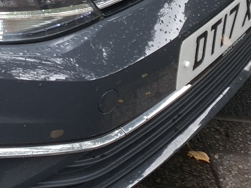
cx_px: -202
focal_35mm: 102
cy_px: -142
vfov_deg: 13.2
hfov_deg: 16.2
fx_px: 739
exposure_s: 1/100
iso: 80
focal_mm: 5.54
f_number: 1.8
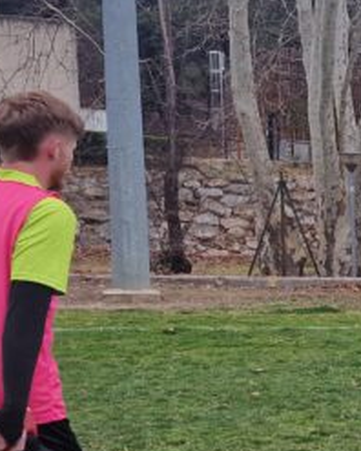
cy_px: 391
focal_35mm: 93
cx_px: 733
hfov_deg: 13.9
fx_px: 1241
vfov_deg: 20.2
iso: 50
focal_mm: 6.4
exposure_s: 1/256
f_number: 1.8
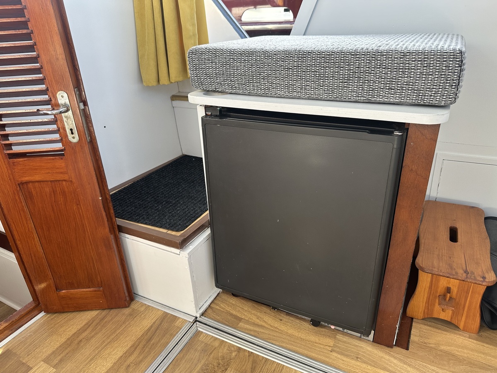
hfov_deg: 71.6
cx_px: 248
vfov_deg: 56.8
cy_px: 186
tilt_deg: -25.1
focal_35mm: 24
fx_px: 345
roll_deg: +2.9
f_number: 1.78
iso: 64
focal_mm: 6.86
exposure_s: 1/121
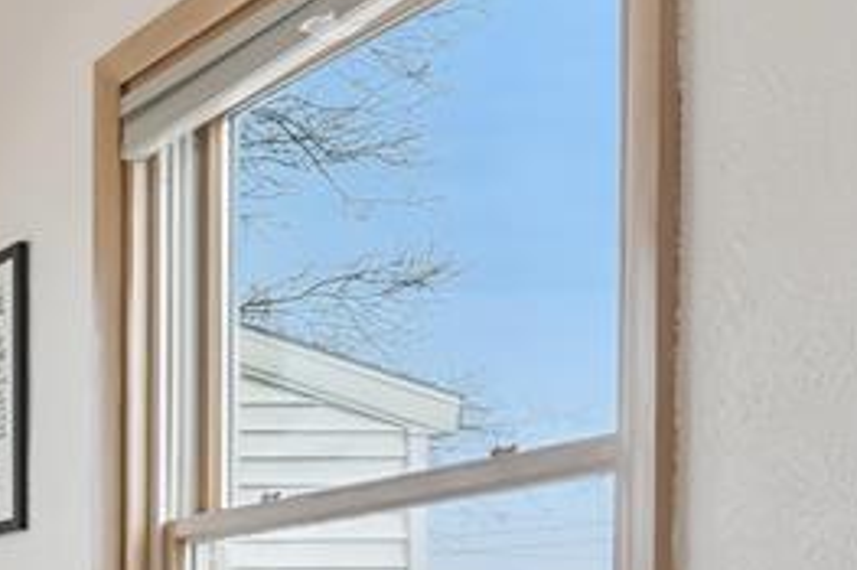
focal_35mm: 78
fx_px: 1856
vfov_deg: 16.9
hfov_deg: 17.4
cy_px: 647
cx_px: -922
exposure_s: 1/200
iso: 400
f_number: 8
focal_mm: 16
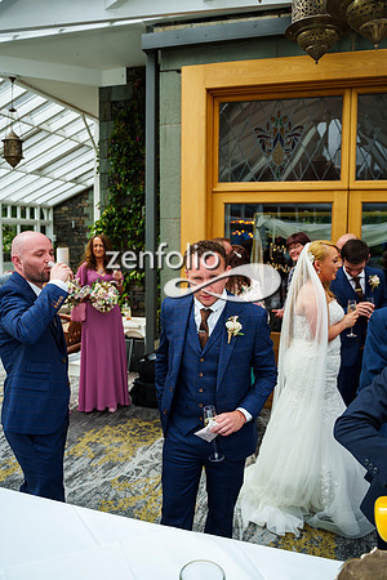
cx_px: 194
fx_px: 451
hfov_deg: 46.4
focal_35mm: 28
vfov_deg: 65.5
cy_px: 290
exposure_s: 1/2500
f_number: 3.5
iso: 800
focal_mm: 28
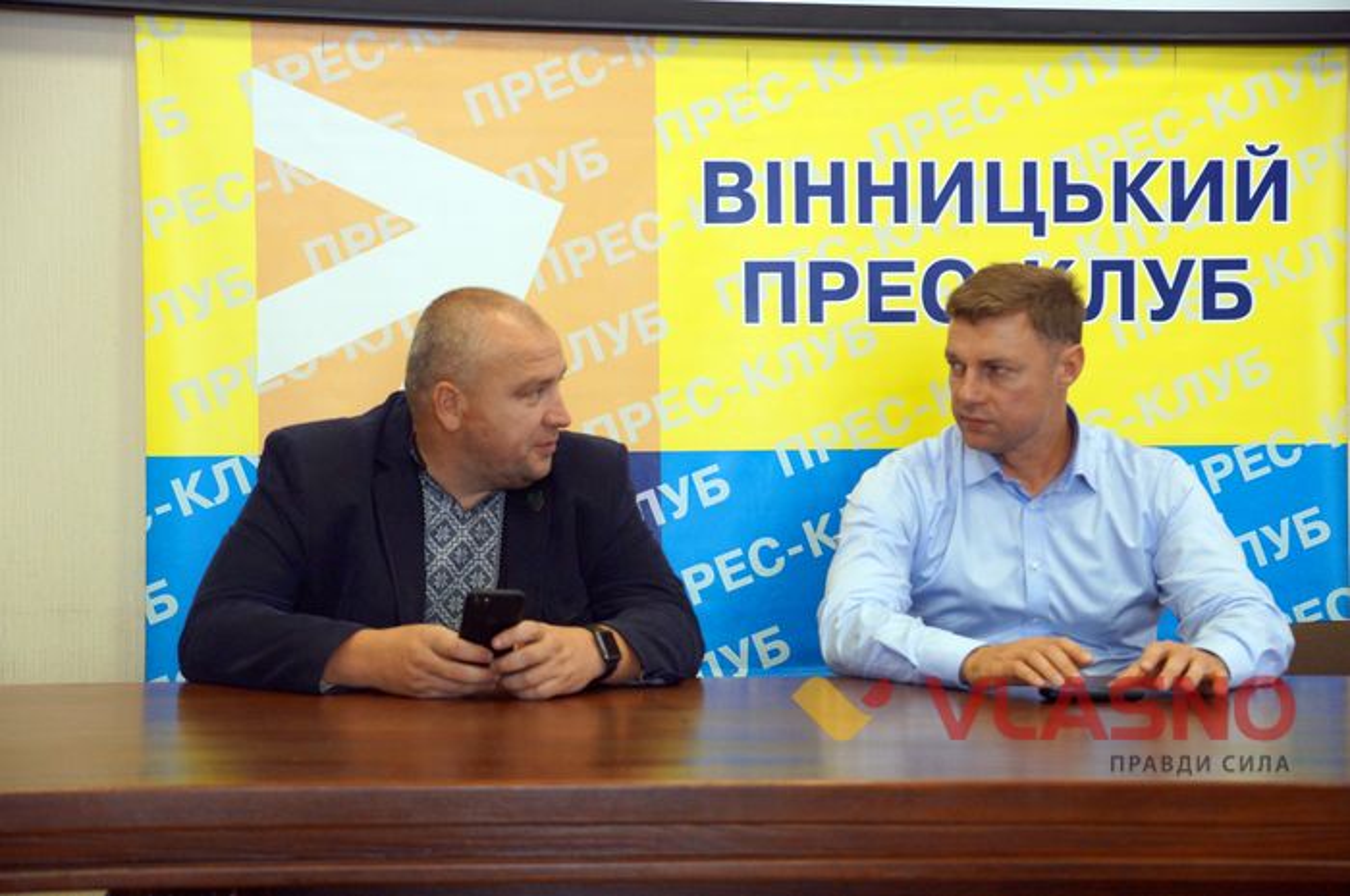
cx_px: 675
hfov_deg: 33.4
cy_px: 448
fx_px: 2247
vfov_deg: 22.6
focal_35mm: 60
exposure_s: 1/160
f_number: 4.5
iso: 1250
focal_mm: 40
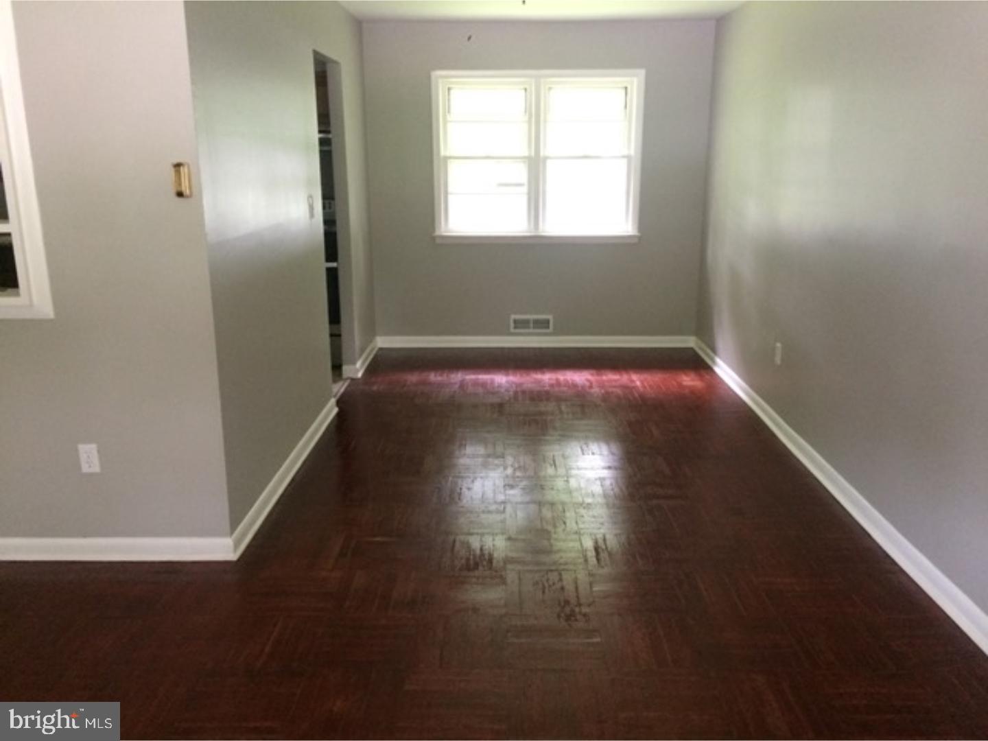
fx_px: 828
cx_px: 494
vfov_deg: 48.2
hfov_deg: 61.7
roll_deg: -0.2
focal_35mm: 29
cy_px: 370
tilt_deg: -14.8
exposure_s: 1/15
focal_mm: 4.15
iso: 320
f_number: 2.2
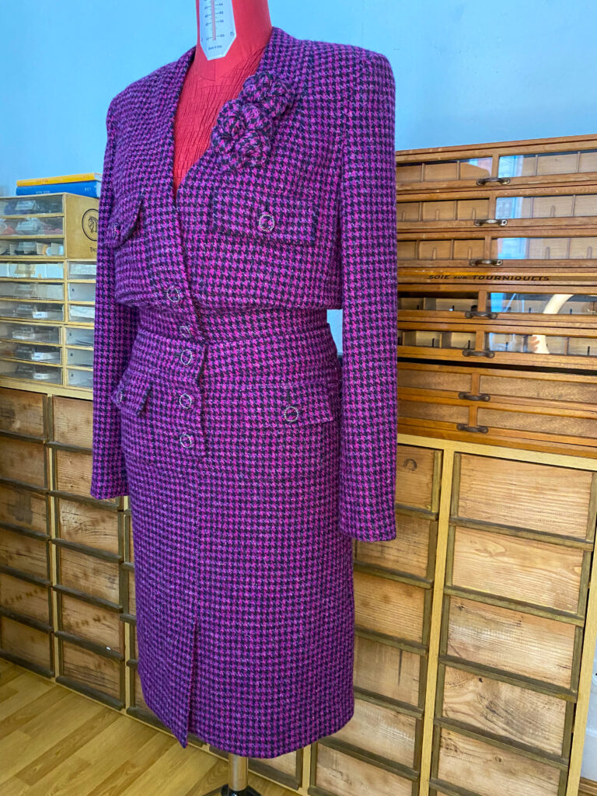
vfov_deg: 67.3
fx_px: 598
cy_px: 398
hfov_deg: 53.1
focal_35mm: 26
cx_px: 298
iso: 640
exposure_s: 1/40
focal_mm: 4.25
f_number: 1.8
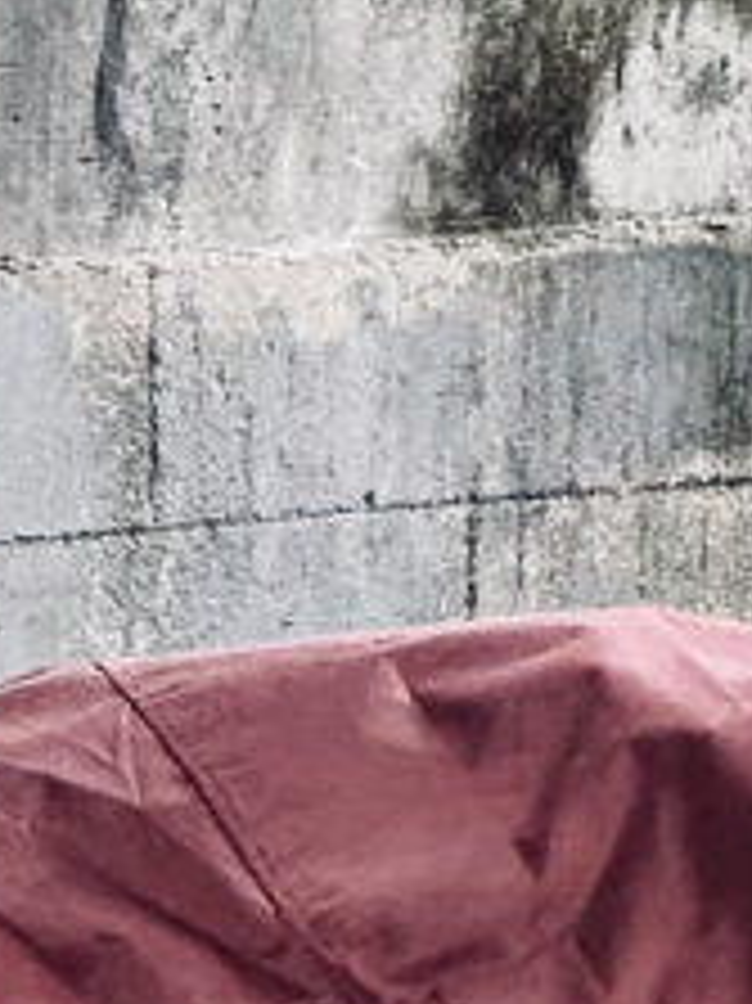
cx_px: 689
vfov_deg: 3.6
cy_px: 239
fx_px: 16033
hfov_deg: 2.7
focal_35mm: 553
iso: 100
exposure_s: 1/99
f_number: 2.8
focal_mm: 9
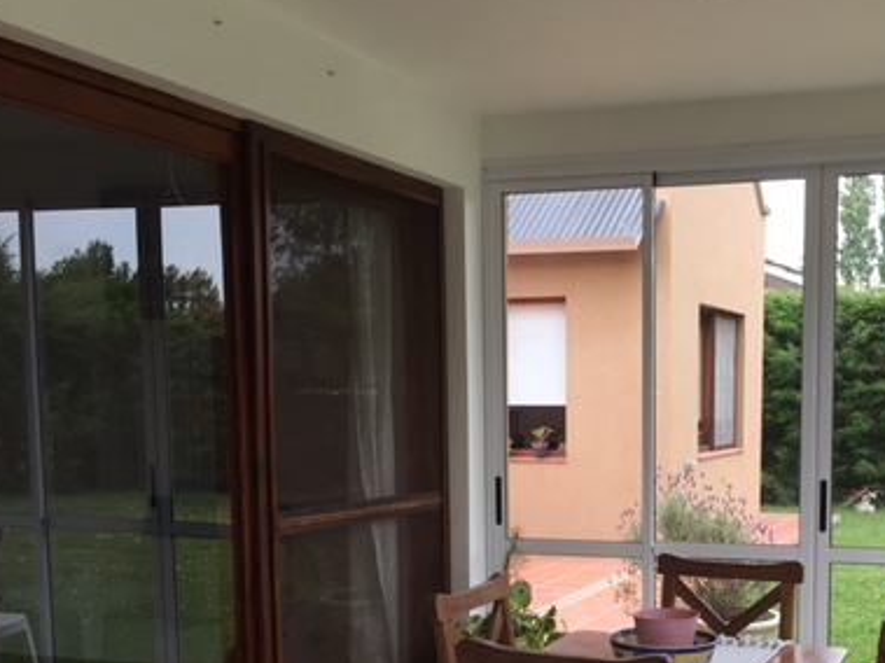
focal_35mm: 49
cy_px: 544
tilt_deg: -7.0
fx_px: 1252
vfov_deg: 28.9
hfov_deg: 38.3
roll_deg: -0.7
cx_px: 619
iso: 32
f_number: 2.2
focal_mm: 4.15
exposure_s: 1/100
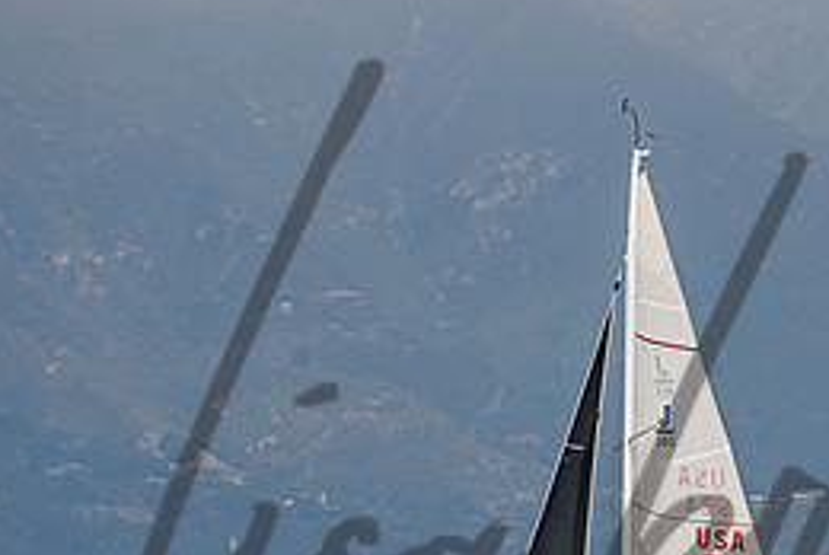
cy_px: 449
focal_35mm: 914
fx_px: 21071
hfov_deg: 2.3
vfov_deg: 1.5
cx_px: 729
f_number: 8
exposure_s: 1/4000
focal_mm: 300
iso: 500
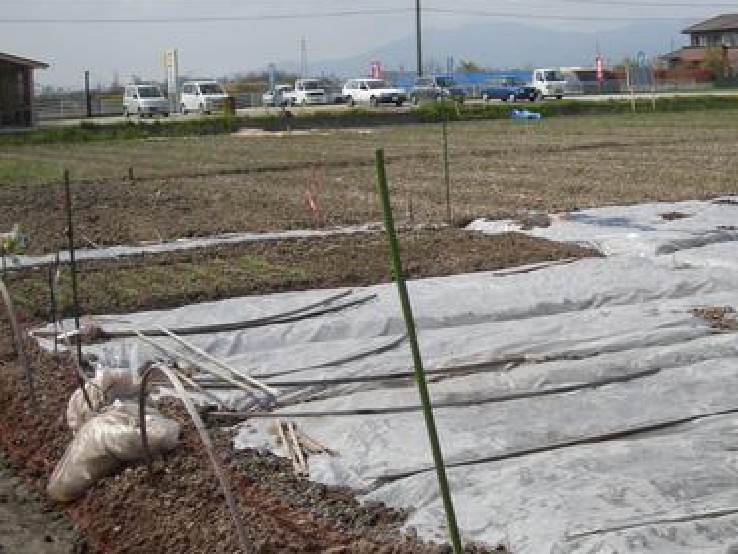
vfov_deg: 24.4
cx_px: 501
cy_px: 226
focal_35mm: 60
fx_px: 1280
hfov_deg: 31.9
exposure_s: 1/322
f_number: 5.7
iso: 64
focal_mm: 5.7
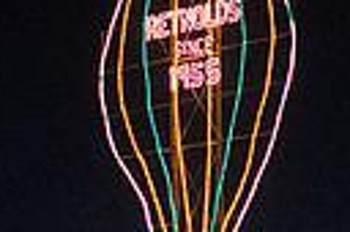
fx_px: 2224
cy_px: 127
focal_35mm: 229
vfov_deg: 6.0
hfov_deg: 9.0
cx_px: 227
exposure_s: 1/250
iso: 2500
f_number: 1.4
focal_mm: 50
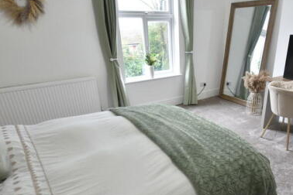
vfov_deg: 48.6
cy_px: 133
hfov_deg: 68.6
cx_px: 179
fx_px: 212
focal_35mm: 26
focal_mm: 10
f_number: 3.5
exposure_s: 1/5
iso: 100
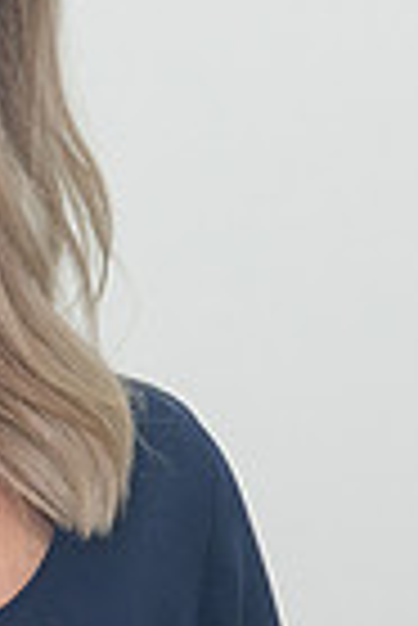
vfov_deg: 6.8
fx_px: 5246
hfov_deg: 4.5
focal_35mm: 302
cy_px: 377
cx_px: -331
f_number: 7.1
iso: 400
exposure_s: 1/100
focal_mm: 58
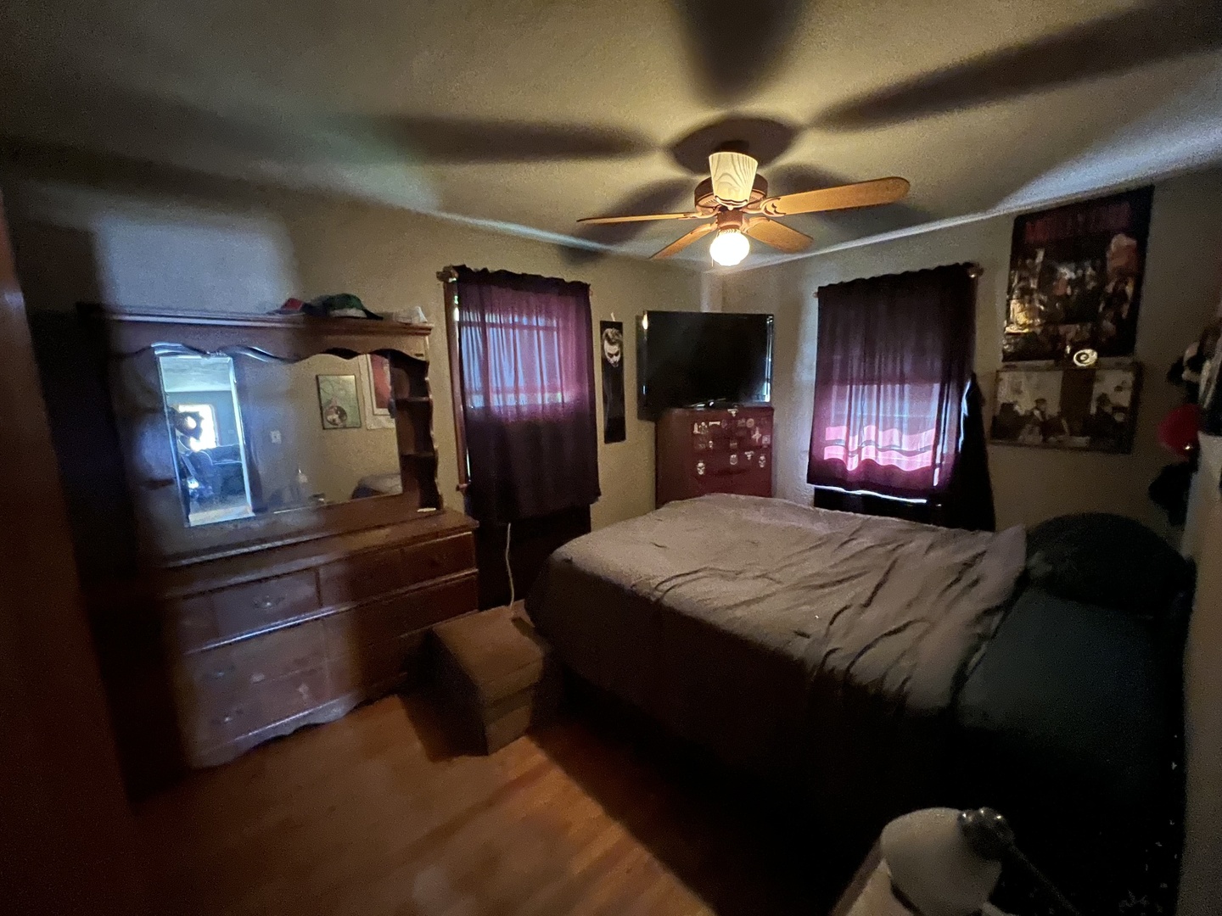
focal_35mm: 13
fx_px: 459
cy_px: 458
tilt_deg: -9.4
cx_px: 611
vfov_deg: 89.9
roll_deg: +1.5
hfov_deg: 106.2
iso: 1000
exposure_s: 1/12
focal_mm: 1.57
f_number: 1.8
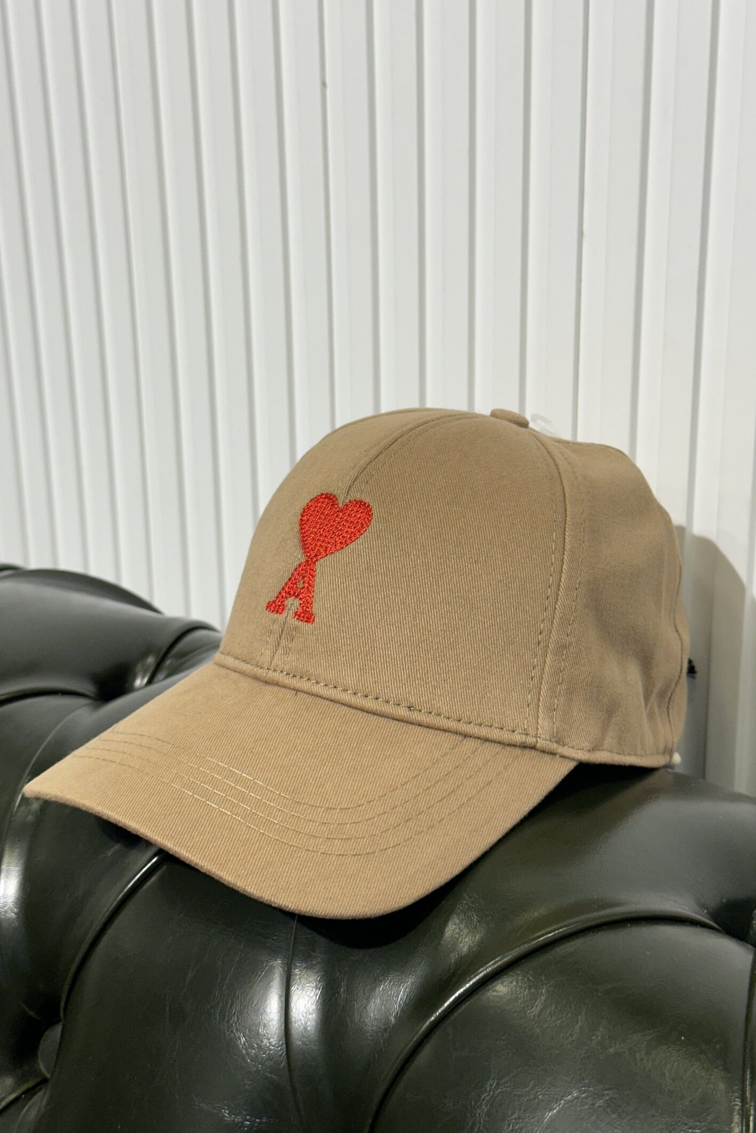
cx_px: 380
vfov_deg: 39.6
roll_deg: +0.4
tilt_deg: -17.3
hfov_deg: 27.0
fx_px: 1575
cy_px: 566
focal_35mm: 50
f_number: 1.78
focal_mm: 6.86
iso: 64
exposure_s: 1/100
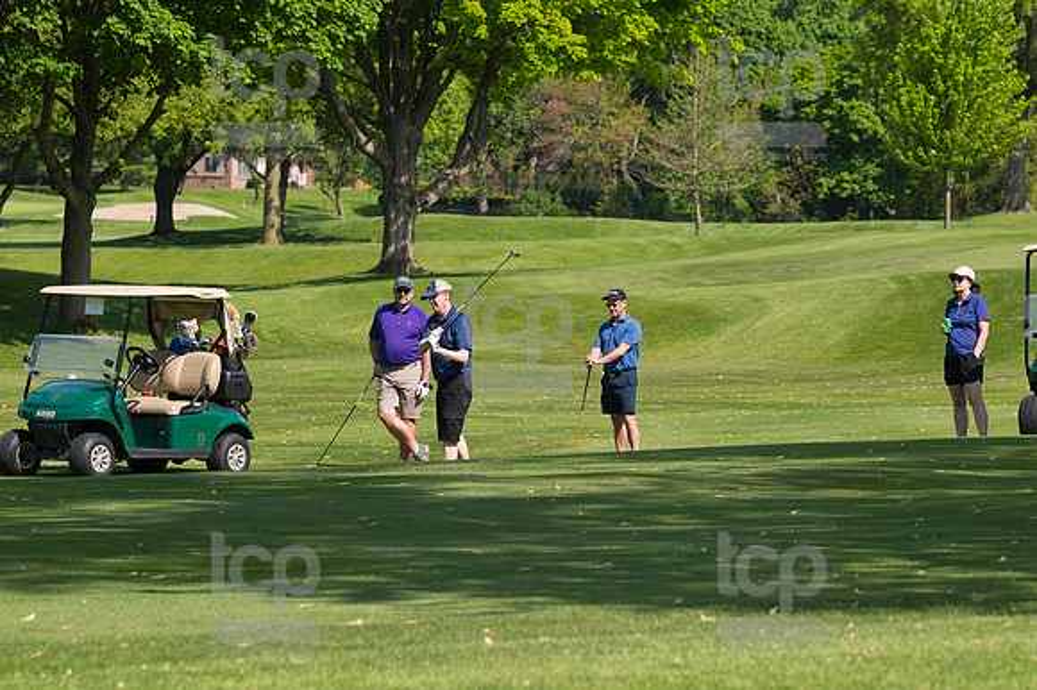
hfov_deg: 10.2
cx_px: 518
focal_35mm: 202
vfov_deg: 6.8
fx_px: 5815
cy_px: 345
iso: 320
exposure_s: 1/1600
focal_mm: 135
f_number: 5.6
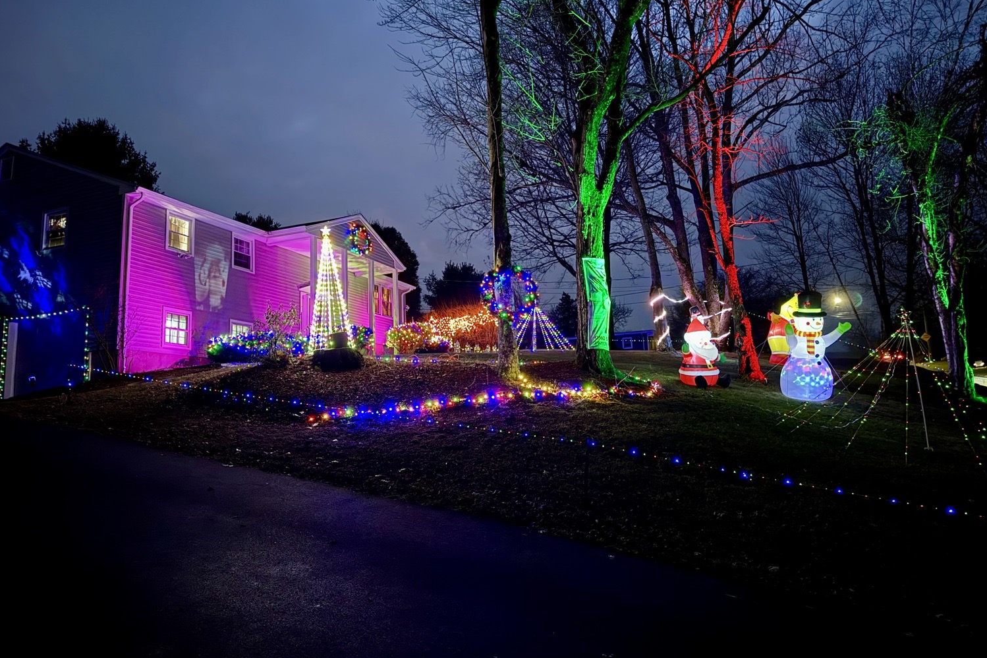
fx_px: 685
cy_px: 317
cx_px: 494
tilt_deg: +9.2
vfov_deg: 51.3
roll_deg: +2.5
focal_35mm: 25
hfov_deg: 71.5
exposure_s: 1/9
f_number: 1.78
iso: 2000
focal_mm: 6.76
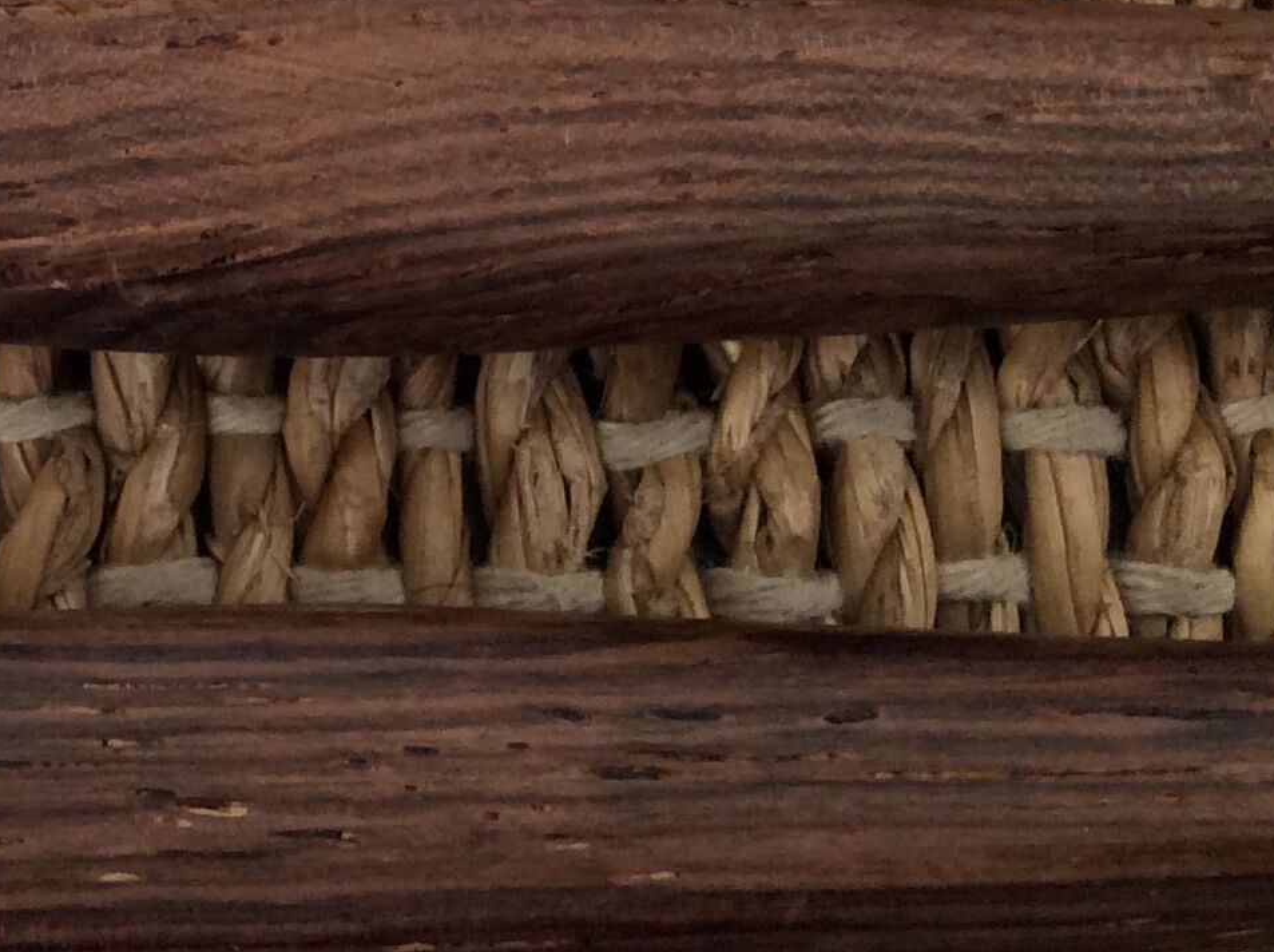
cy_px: -20
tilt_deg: -77.3
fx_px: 3198
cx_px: -334
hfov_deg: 20.7
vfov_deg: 16.5
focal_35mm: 87
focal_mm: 3.3
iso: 64
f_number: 2.4
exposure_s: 1/24
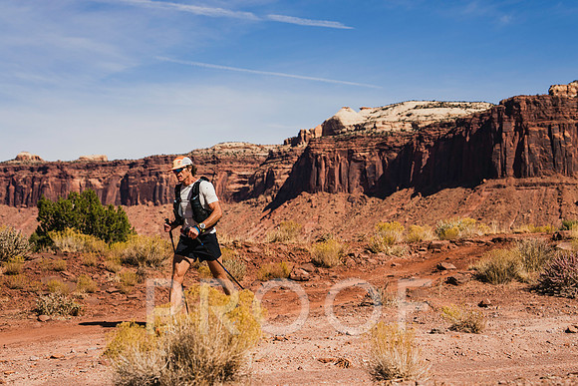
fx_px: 1064
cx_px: 297
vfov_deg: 20.5
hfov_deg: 30.4
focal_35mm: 66
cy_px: 193
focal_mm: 63
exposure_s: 1/2000
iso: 160
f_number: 4.5
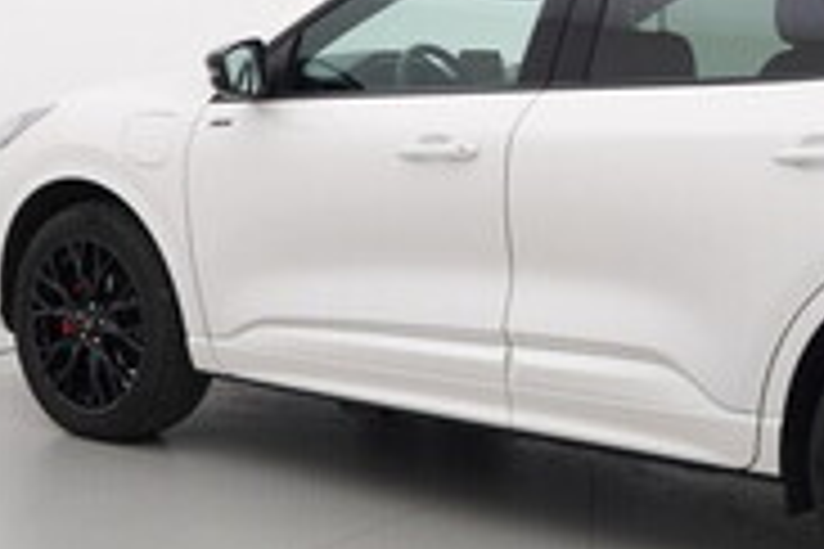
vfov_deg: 20.1
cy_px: 178
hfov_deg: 29.6
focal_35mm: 68
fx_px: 1545
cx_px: 561
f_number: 5.6
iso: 200
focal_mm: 15
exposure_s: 1/80
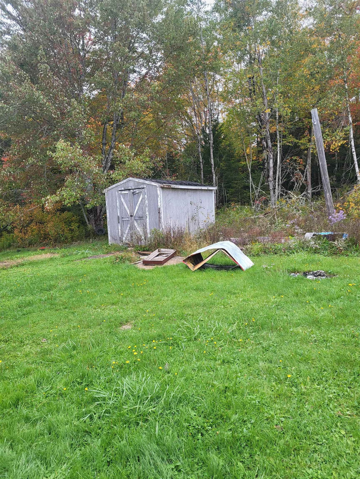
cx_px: 180
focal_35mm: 26
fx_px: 361
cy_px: 240
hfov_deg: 53.1
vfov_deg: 67.3
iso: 40
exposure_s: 1/216
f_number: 1.8
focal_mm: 5.4
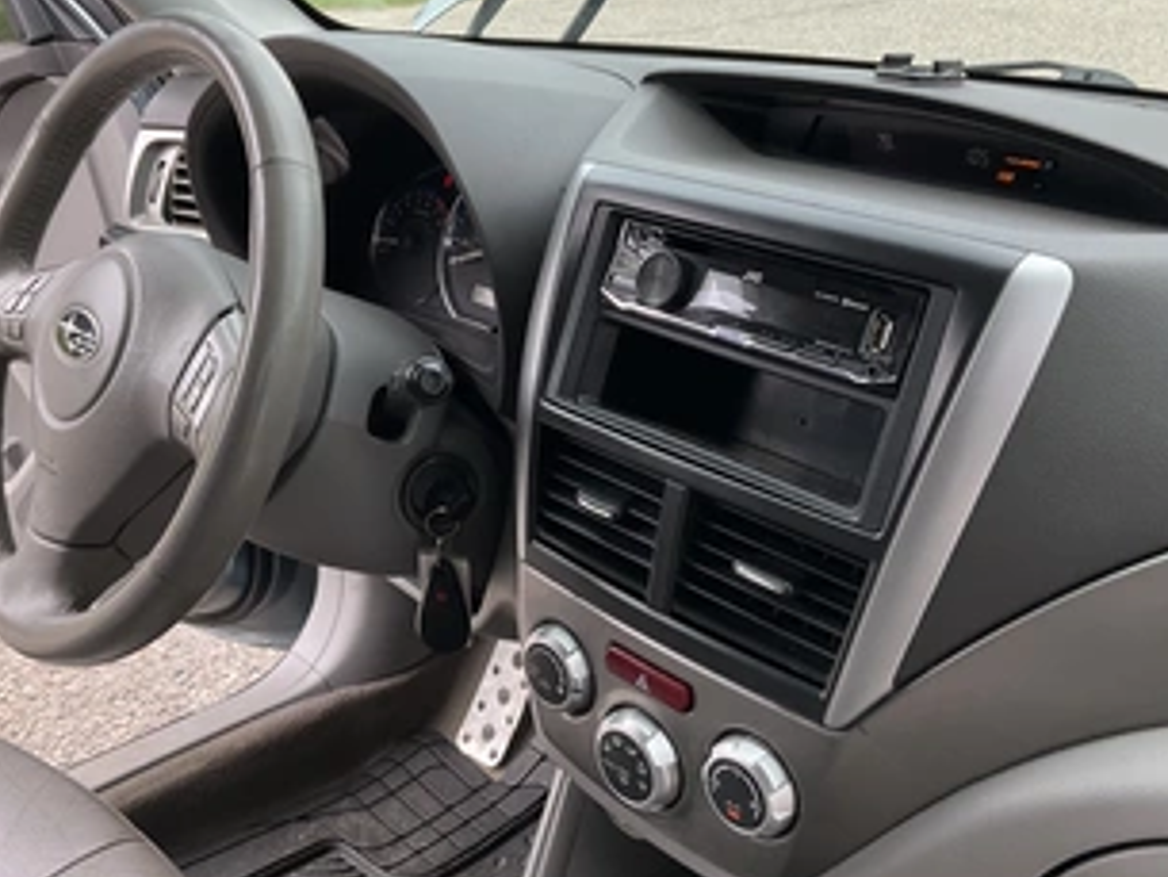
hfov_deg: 49.0
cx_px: 574
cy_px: 437
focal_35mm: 38
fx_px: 1283
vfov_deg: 37.7
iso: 25
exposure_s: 1/122
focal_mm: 3
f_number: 1.8
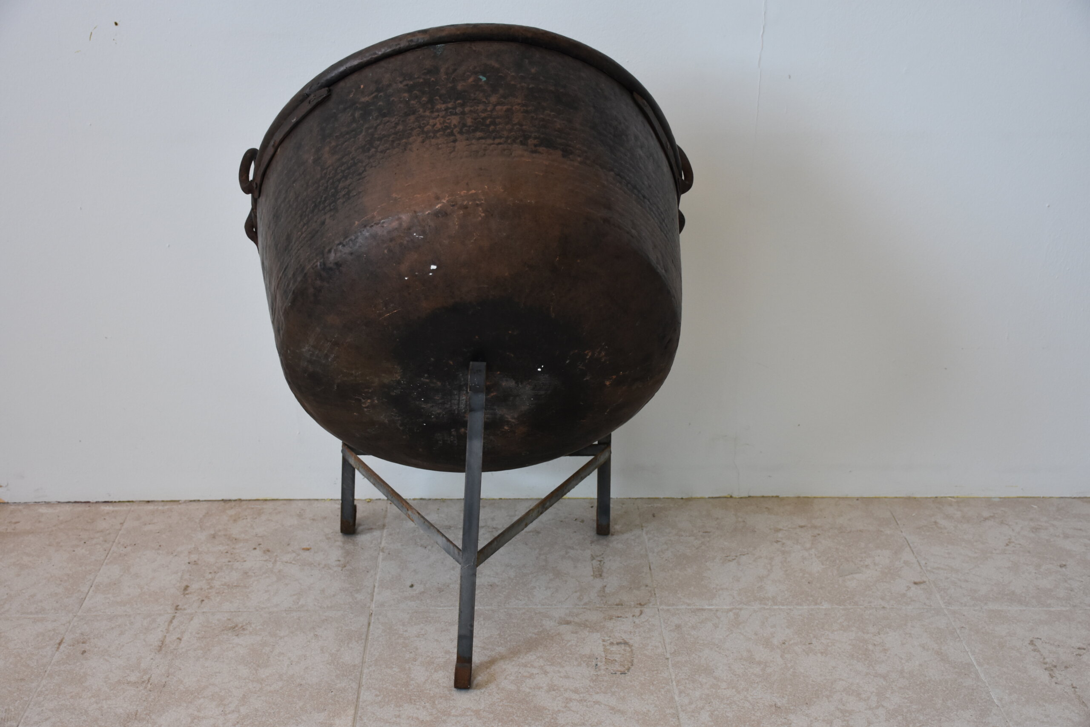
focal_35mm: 48
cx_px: 545
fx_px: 1453
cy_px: 364
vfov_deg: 28.1
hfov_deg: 41.1
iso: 800
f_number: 4.5
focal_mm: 32
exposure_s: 1/80
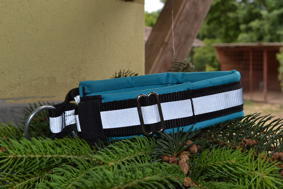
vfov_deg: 29.9
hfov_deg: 43.6
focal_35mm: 45
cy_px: 94
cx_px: 142
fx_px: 354
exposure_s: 1/60
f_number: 8
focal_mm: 30
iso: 100
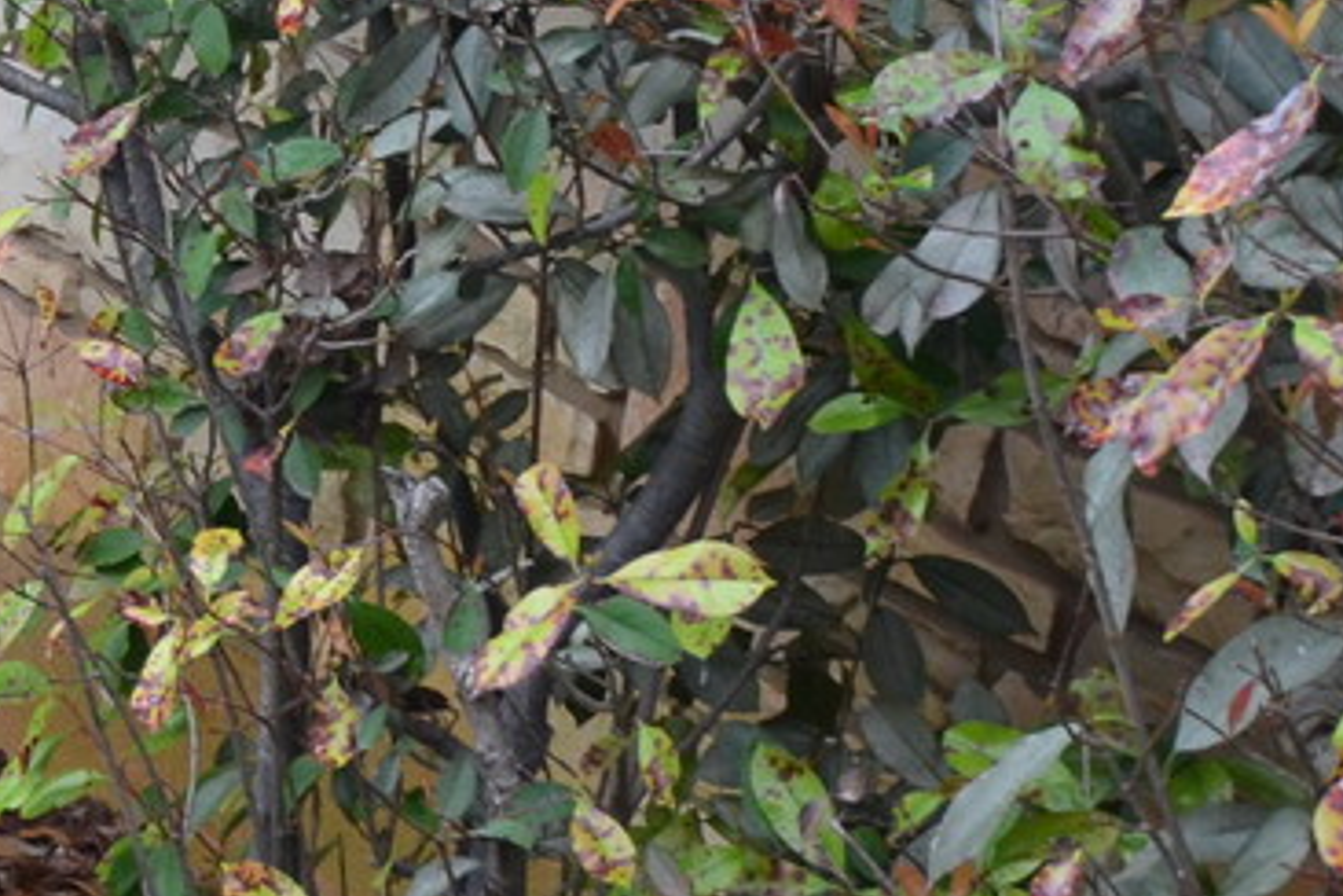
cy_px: -676
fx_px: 4476
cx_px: -1319
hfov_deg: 14.3
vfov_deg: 10.8
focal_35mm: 120
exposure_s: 1/125
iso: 360
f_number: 5.6
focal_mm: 18
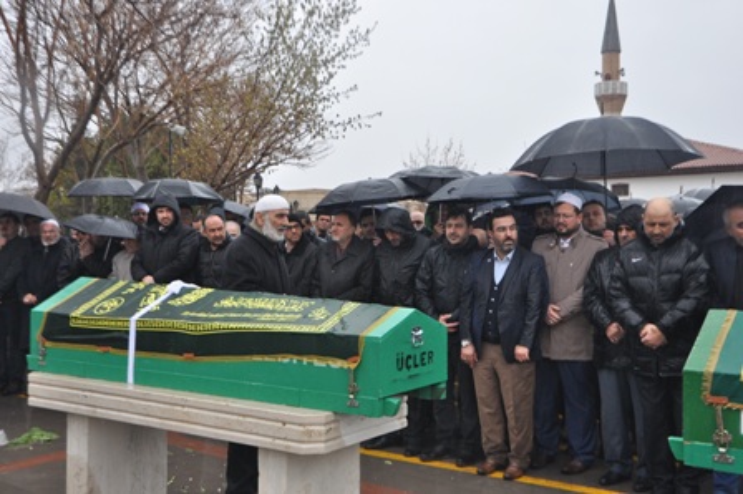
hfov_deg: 45.0
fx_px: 897
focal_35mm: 44
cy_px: 247
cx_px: 372
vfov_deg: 30.8
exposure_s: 1/100
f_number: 5
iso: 400
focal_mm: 29
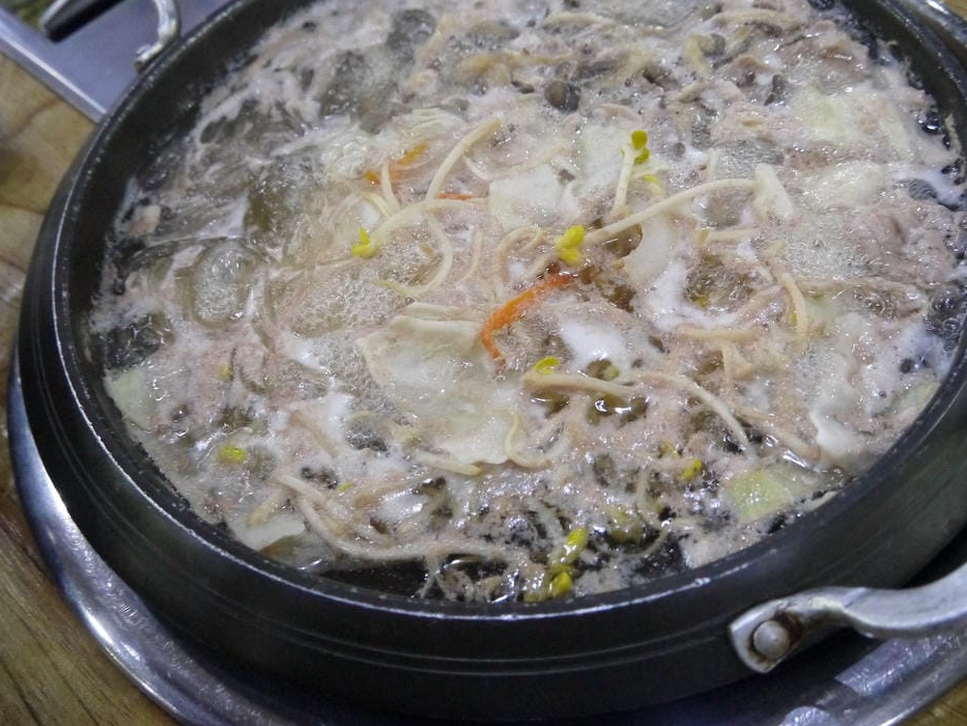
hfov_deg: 51.3
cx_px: 519
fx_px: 1006
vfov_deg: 39.5
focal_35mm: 36
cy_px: 300
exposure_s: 1/60
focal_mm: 14
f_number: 3.5
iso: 1600
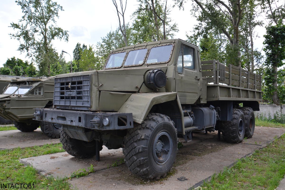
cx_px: 142
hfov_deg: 67.4
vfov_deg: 47.9
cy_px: 95
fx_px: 214
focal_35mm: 27
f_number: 8
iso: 200
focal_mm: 18
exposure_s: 1/250
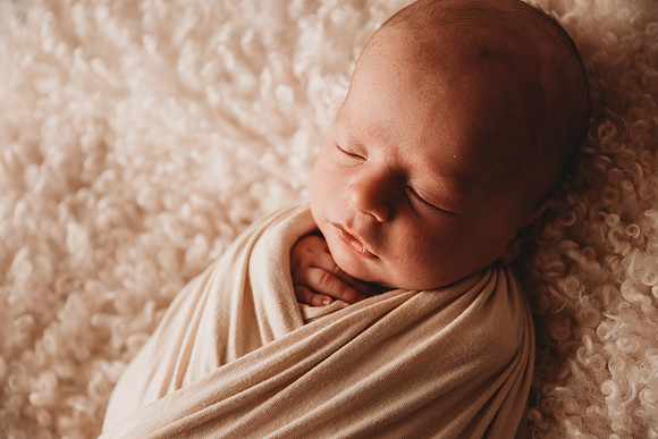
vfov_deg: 20.9
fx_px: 1188
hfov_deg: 31.0
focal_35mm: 65
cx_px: 329
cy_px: 220
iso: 100
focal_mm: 65
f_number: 4
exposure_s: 1/160
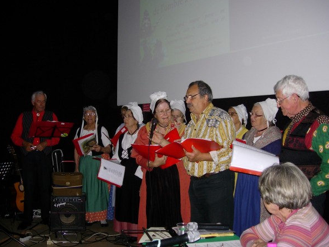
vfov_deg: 35.1
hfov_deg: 45.8
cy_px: 127
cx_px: 157
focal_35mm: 41
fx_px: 390
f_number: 2.8
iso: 86
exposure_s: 1/69.7
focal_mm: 7.8
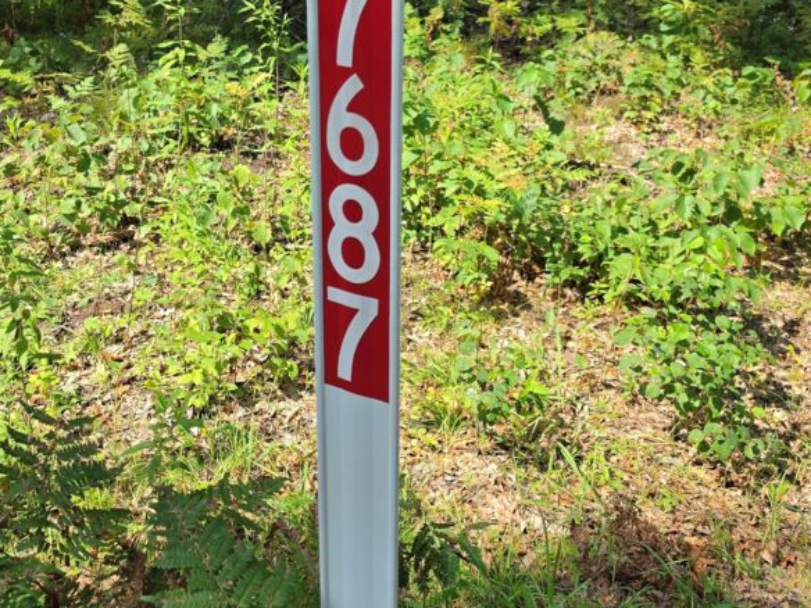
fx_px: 984
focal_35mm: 42
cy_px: 136
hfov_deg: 44.8
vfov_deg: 33.5
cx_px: 383
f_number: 1.4
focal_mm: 6.5
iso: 64
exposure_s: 1/2365
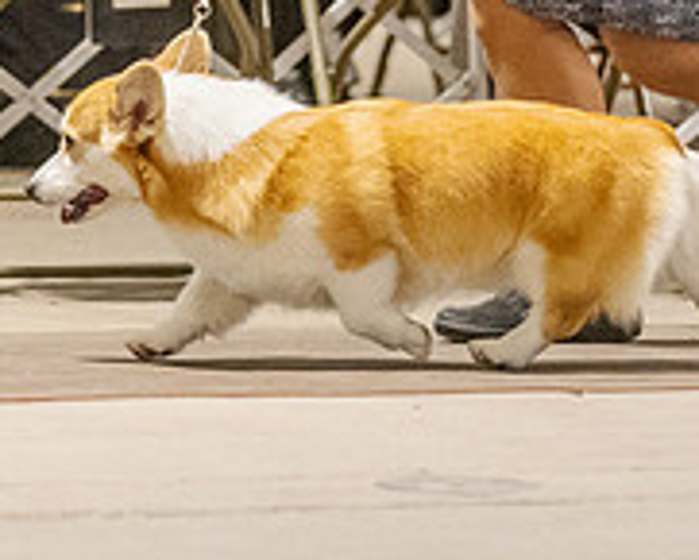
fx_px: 11177
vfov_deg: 2.9
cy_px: -239
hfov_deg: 3.6
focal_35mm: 540
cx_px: 294
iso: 6400
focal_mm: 154
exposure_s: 1/400
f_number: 3.2
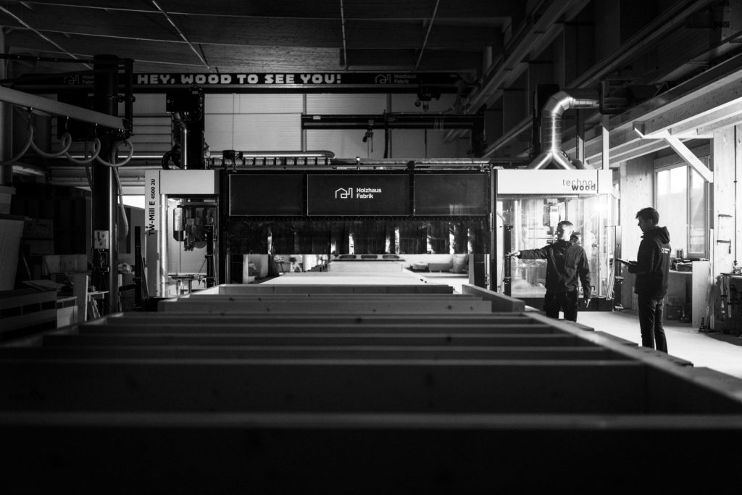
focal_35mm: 50
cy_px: 248
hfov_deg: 39.6
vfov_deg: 27.0
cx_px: 371
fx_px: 1031
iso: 400
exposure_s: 1/1000
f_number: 1.4
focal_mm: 50
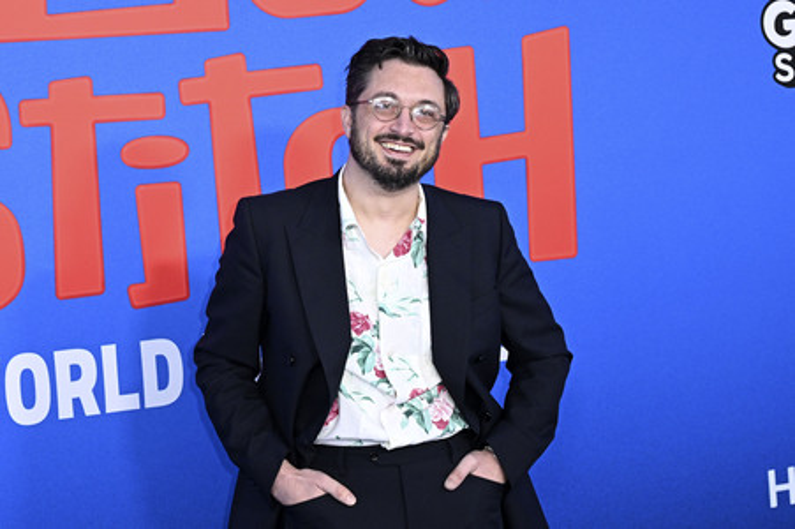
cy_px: 264
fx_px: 1125
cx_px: 398
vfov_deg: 26.4
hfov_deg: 38.9
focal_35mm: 51
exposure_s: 1/200
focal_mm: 51
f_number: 5.6
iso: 1600
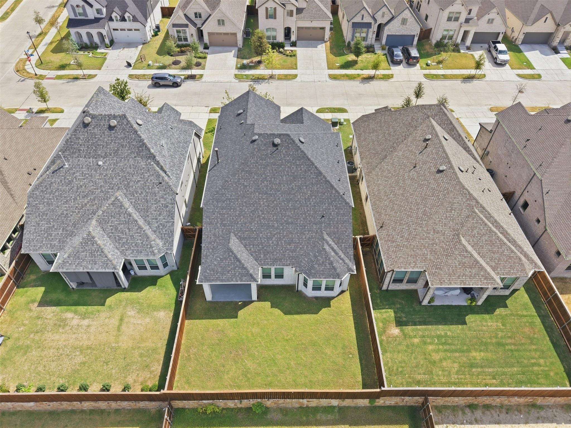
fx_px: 396
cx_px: 286
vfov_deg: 56.8
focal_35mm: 24
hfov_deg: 71.6
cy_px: 214
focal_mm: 8.7
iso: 170
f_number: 1.8
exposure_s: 1/4000
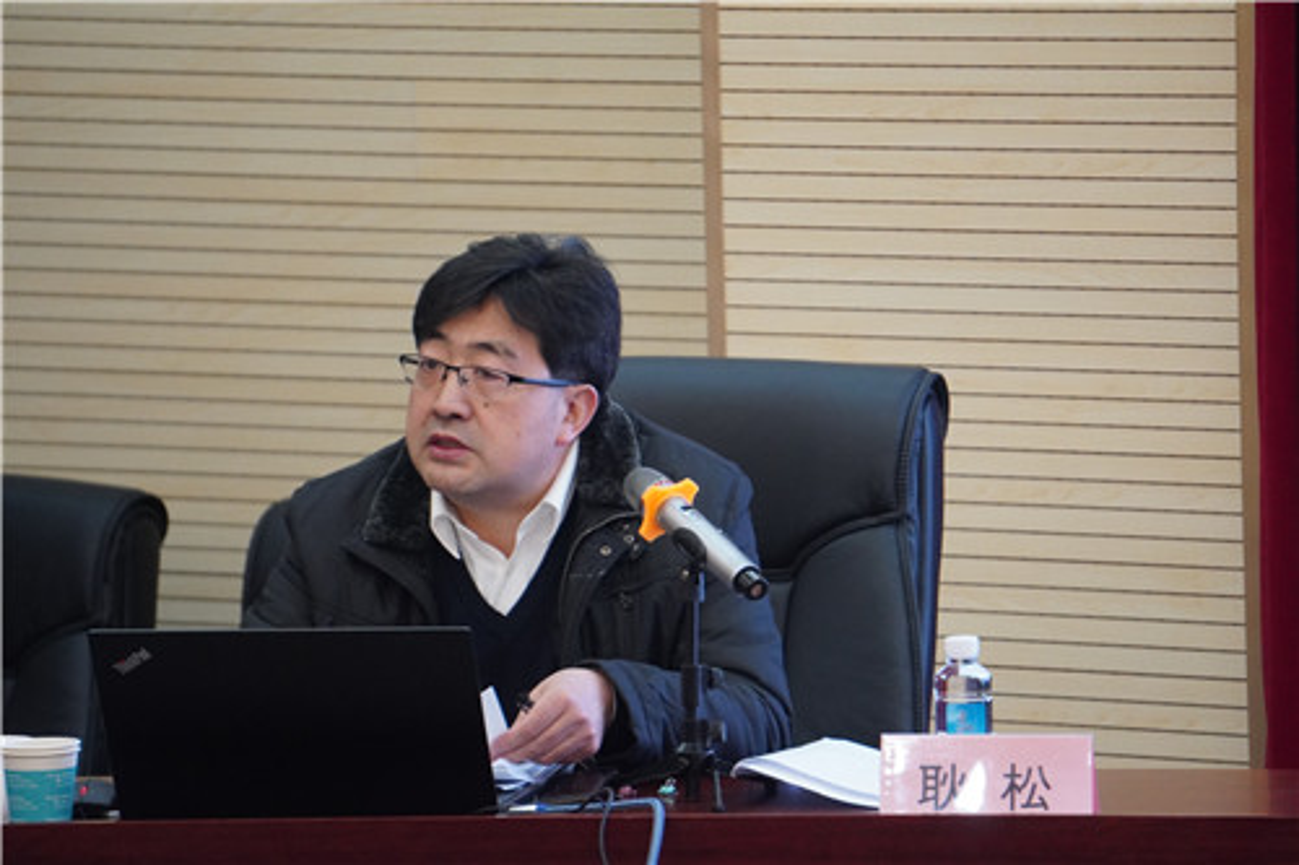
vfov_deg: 4.4
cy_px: 432
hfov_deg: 6.5
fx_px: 11362
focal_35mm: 315
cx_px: 650
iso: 2500
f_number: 6.3
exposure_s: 1/60
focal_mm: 210
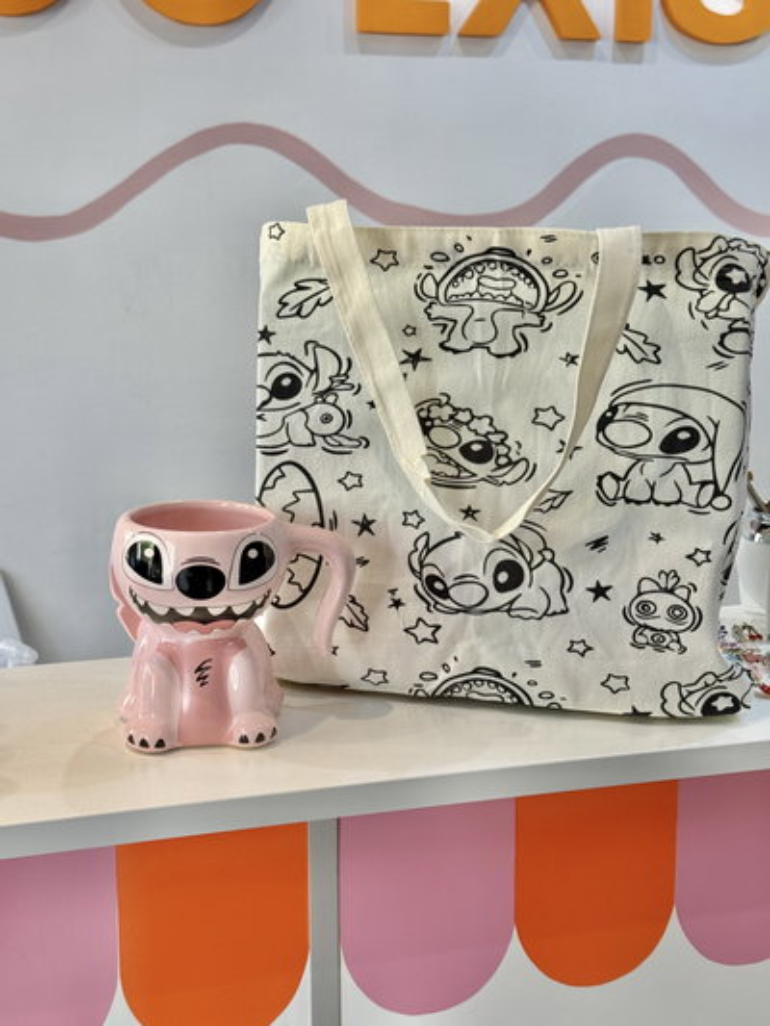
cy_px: 513
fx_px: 1423
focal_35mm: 48
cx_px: 385
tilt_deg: -10.7
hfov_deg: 30.3
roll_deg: +0.3
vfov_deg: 39.6
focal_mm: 6.76
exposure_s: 1/100
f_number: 1.78
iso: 64
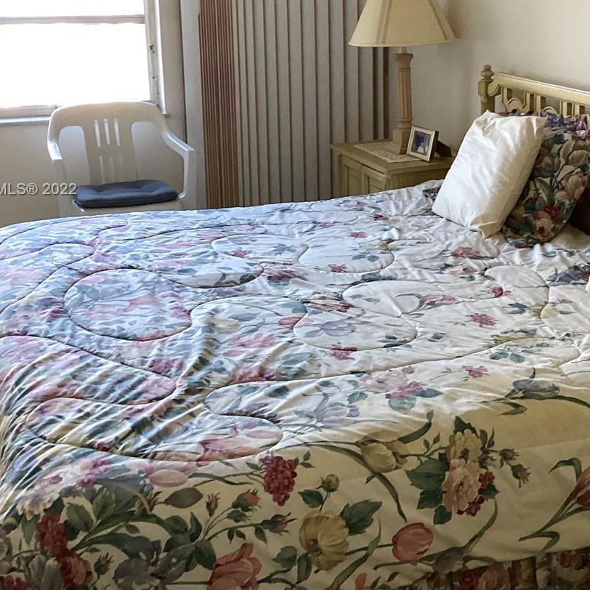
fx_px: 1041
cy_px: 190
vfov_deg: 31.4
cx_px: 426
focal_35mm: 54
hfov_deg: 31.2
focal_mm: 3.3
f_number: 2.4
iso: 125
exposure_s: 1/60
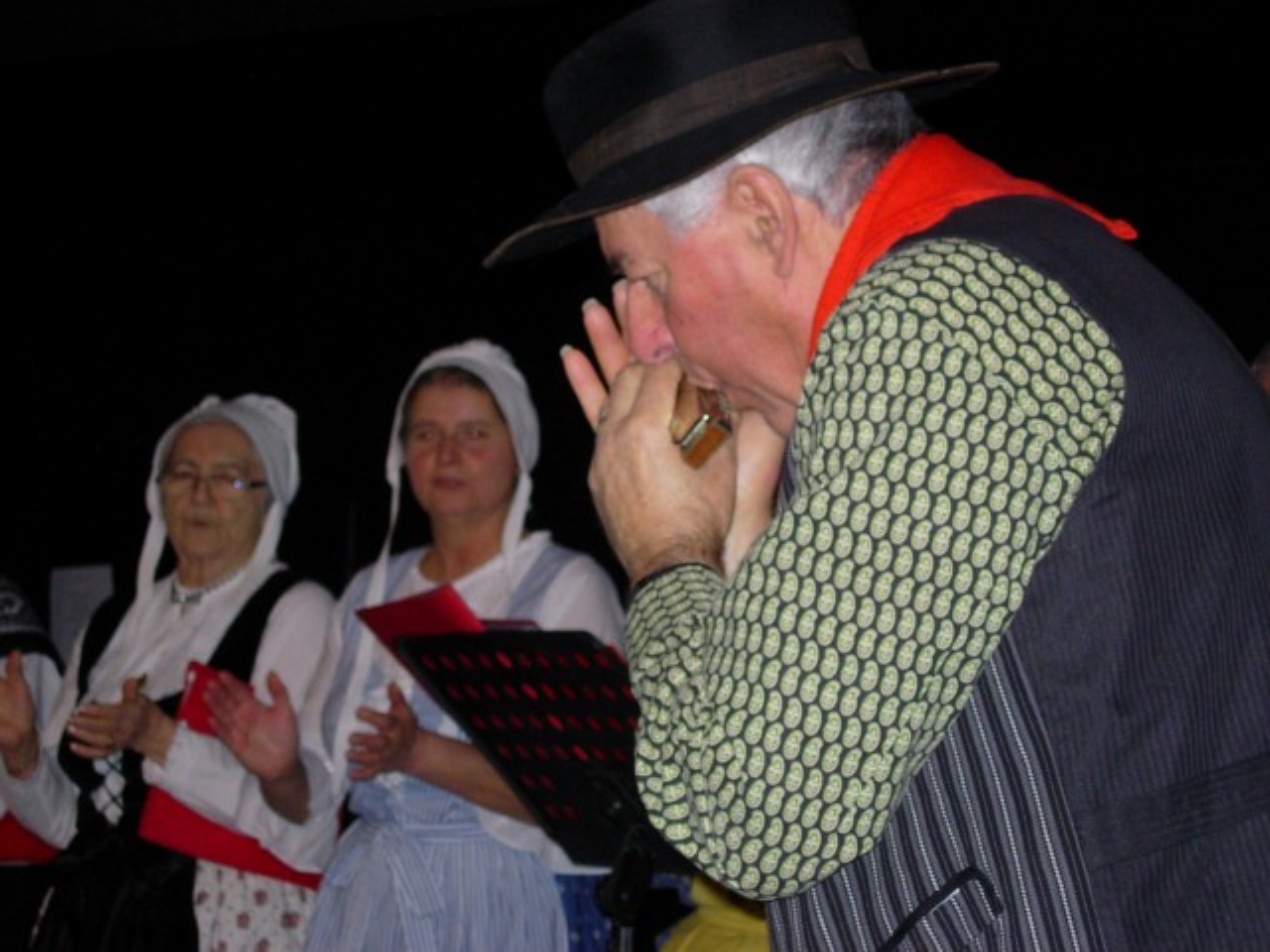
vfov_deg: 13.1
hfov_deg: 17.4
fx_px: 4146
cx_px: 635
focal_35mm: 113
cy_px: 476
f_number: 4.9
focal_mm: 23.4
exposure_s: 1/161
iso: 200
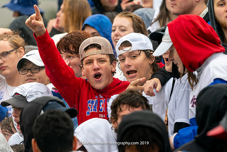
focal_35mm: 312
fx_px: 1968
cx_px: 114
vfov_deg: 4.4
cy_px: 76
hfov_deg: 6.6
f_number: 5.6
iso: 3200
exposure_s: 1/1000
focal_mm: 312
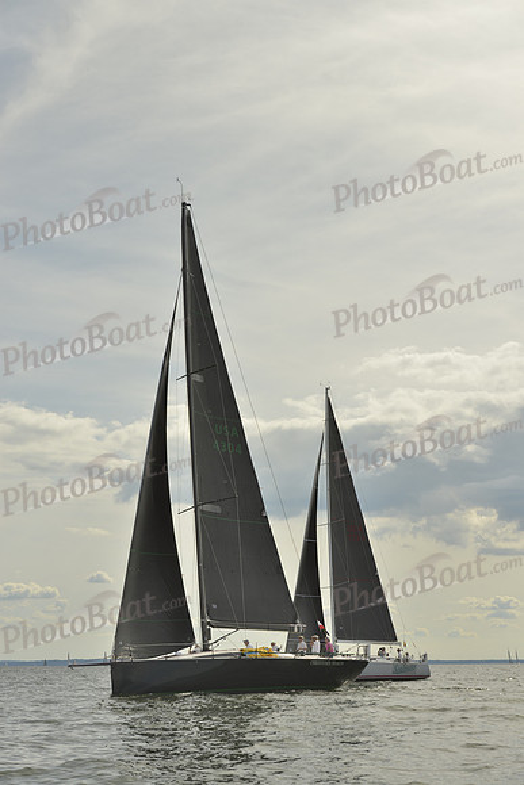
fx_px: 1527
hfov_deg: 19.5
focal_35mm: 70
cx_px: 262
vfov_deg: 28.8
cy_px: 392
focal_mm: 70
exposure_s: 1/1000
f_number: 9
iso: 200
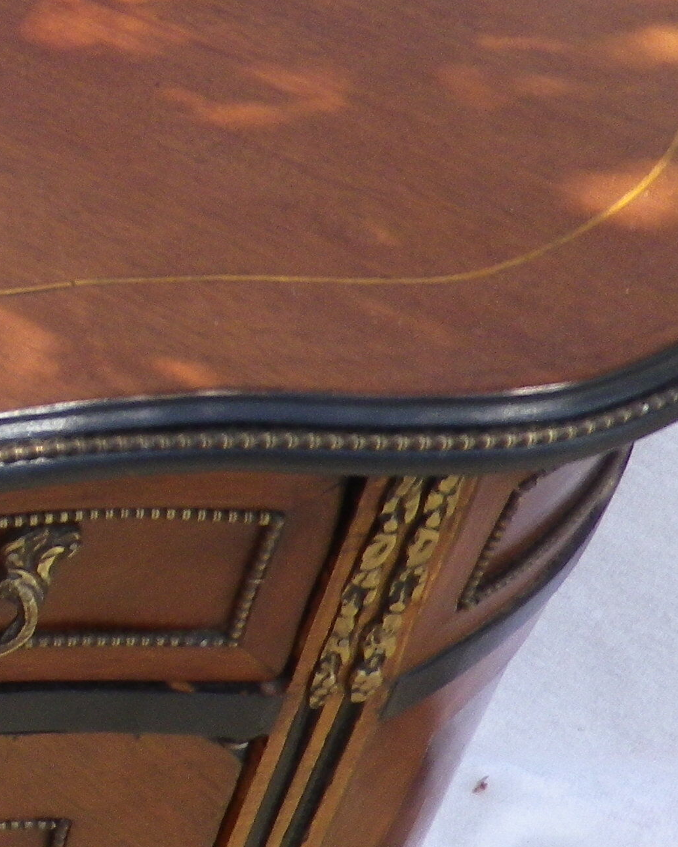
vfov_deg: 22.0
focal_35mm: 87
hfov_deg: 15.3
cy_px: 399
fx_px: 2182
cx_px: -533
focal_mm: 4.5
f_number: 3.5
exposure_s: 1/250
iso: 80
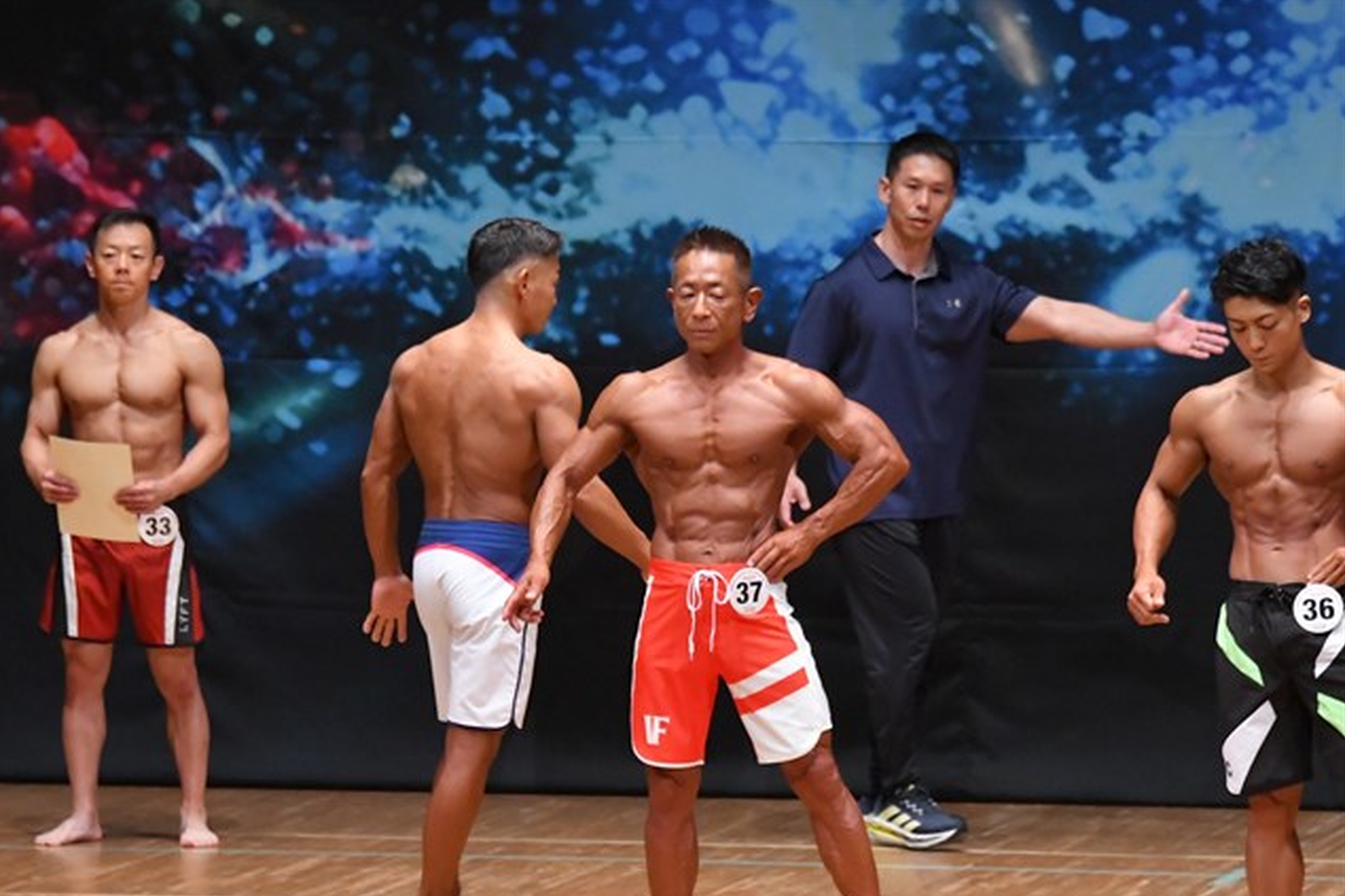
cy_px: 540
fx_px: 10943
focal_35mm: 293
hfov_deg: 7.0
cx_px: 526
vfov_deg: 4.7
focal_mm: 160
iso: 6400
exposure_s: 1/400
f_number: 5.6
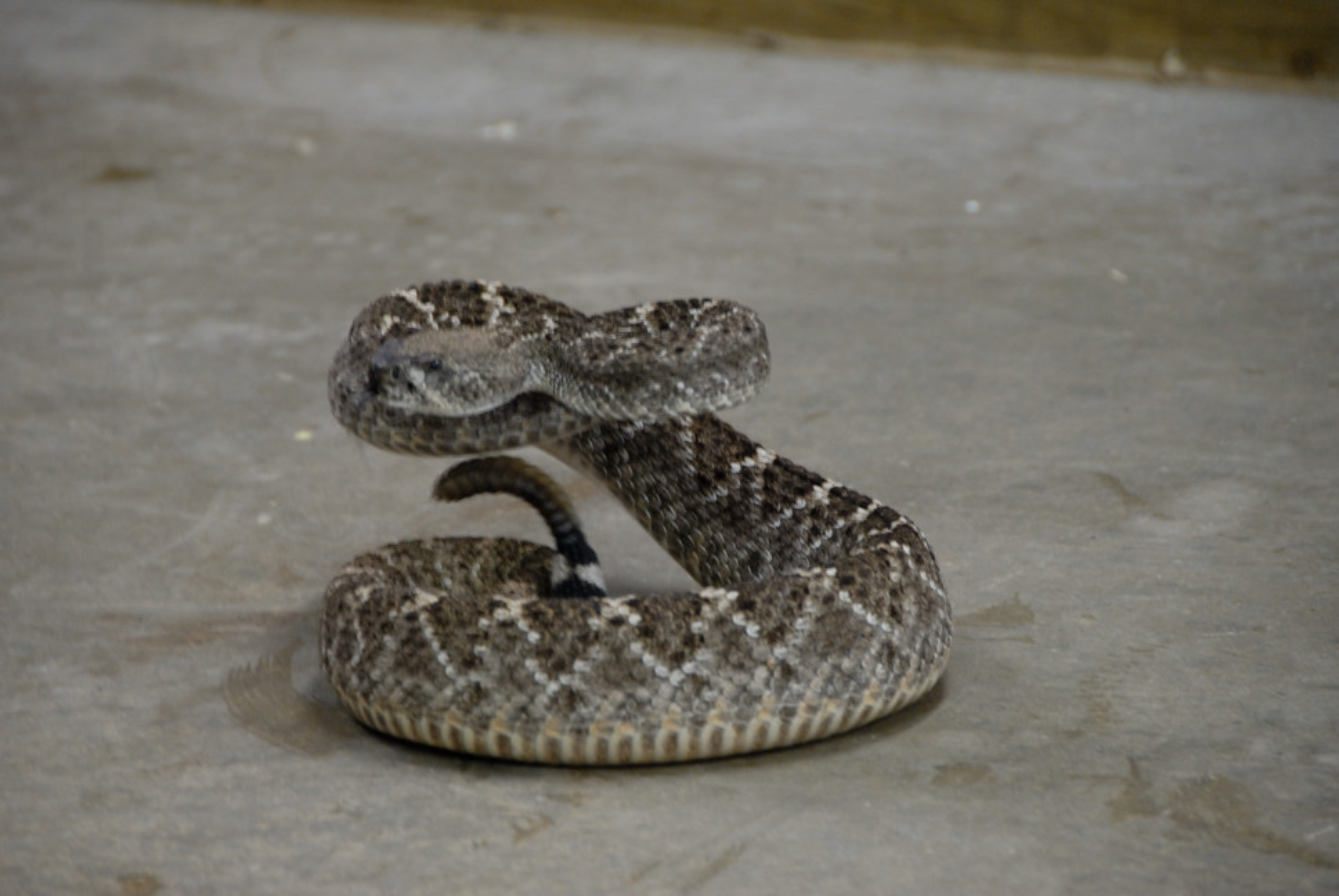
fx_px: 11172
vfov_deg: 4.6
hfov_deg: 6.9
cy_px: 448
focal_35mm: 300
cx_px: 670
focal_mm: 200
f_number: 5.6
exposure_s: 1/13
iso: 800
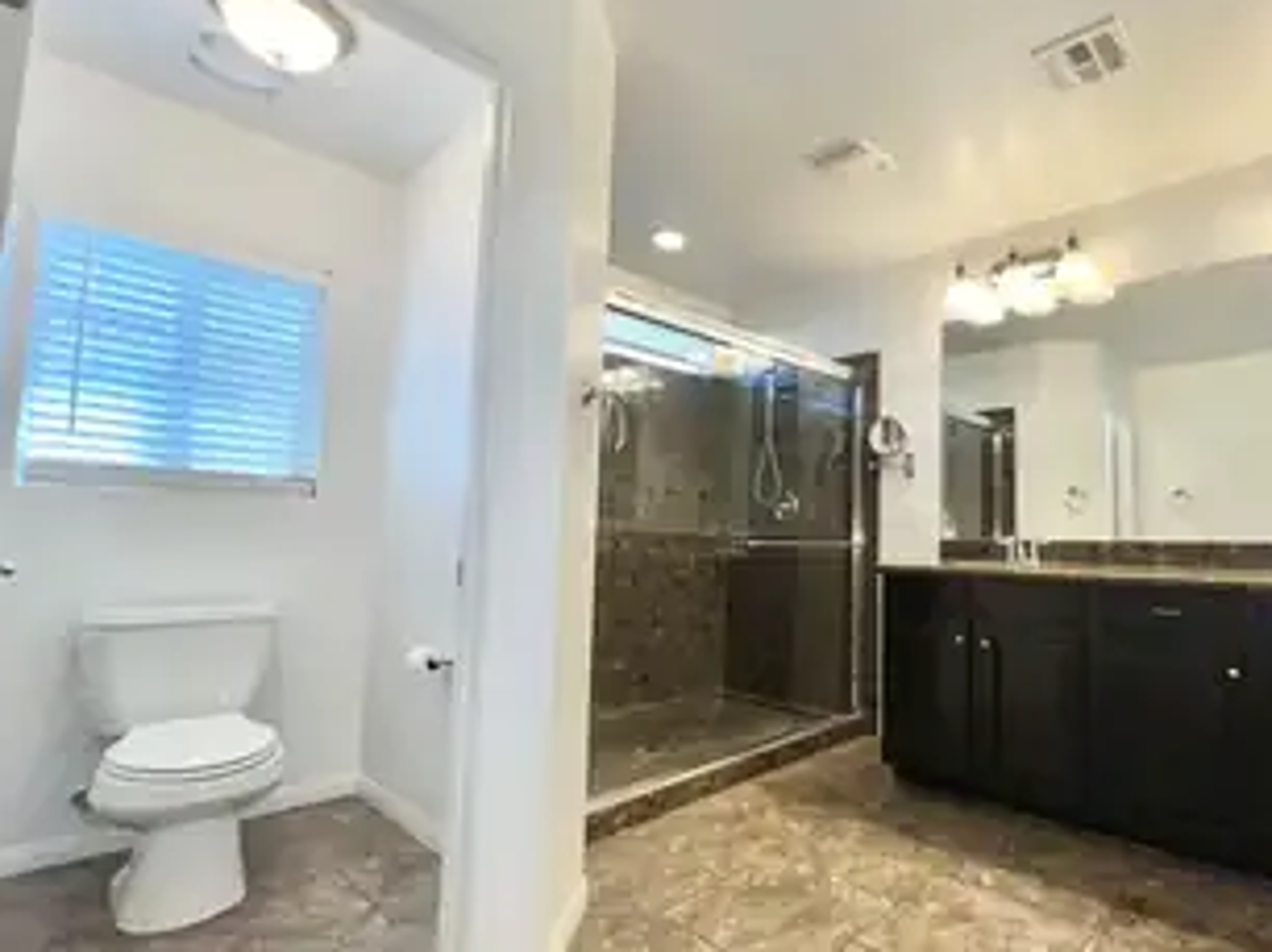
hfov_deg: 88.8
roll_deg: -0.7
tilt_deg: +4.0
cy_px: 478
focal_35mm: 17
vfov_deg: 74.7
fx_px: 624
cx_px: 815
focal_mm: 1.57
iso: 50
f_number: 1.8
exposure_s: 1/122
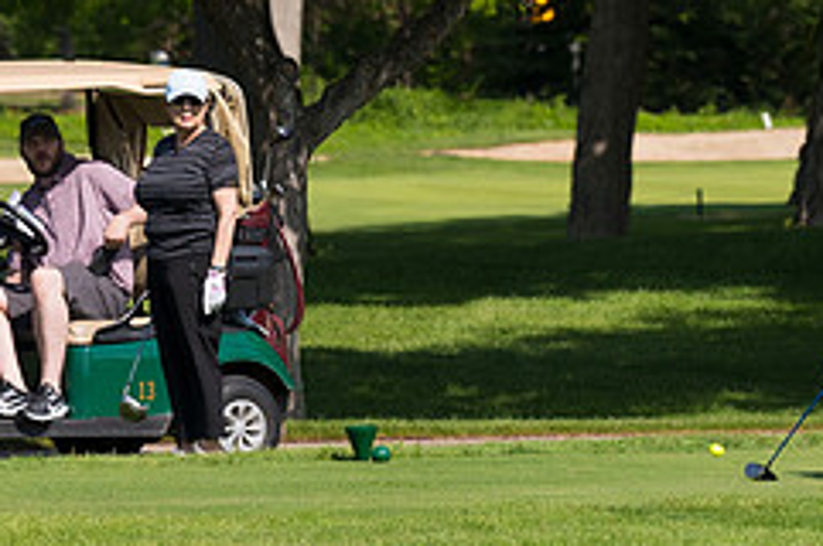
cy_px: 191
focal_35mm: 722
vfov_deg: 1.9
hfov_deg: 2.9
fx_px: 16483
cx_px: 984
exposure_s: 1/1600
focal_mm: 200
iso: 320
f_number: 5.6
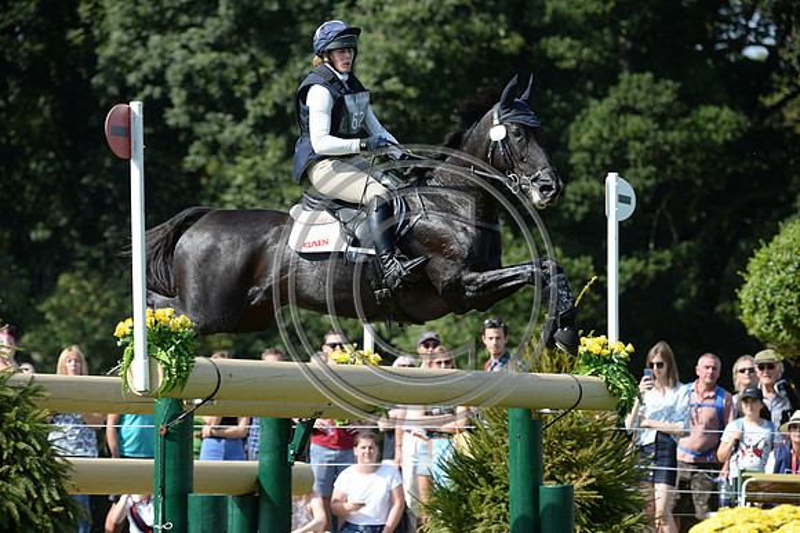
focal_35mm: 240
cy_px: 266
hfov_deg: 8.6
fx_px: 5330
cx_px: 400
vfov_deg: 5.7
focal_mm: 240
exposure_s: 1/1000
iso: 400
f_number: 6.3
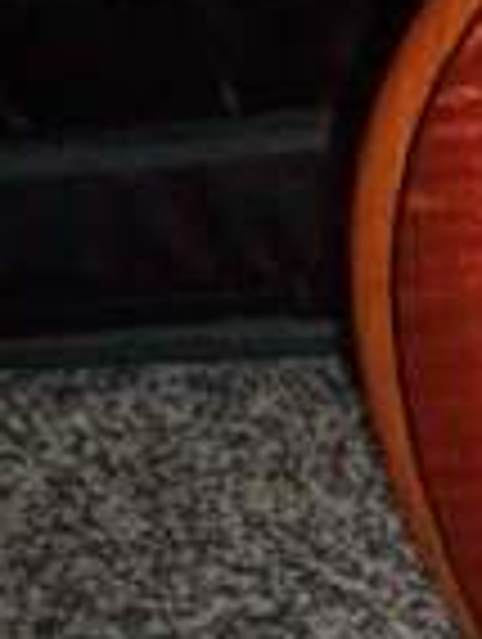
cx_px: 1306
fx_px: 3850
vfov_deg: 9.3
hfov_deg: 6.7
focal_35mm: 208
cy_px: -243
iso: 160
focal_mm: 6.2
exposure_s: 1/45
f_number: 2.8
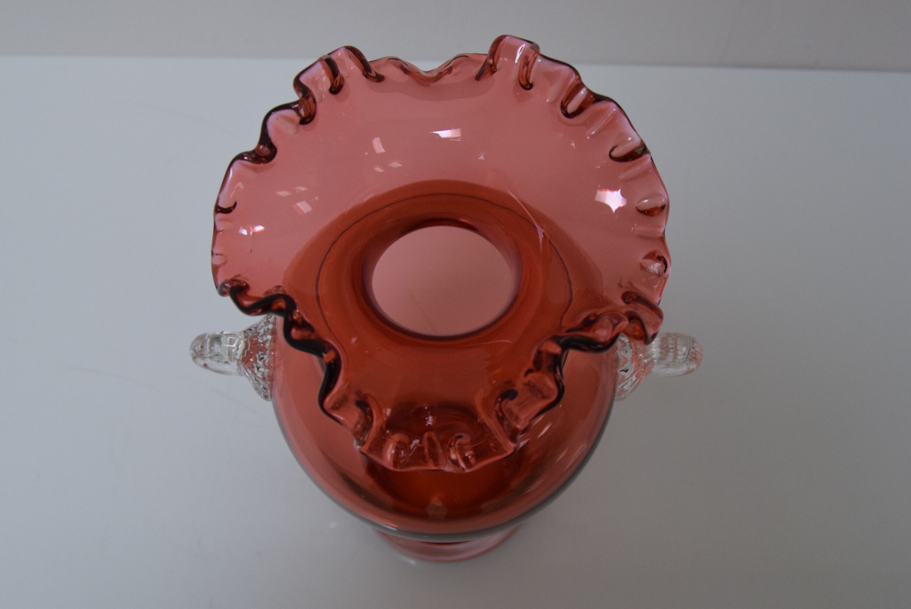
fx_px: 1064
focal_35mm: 42
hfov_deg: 46.4
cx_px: 456
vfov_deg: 31.9
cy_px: 304
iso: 1600
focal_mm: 28
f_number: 7.1
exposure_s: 1/200
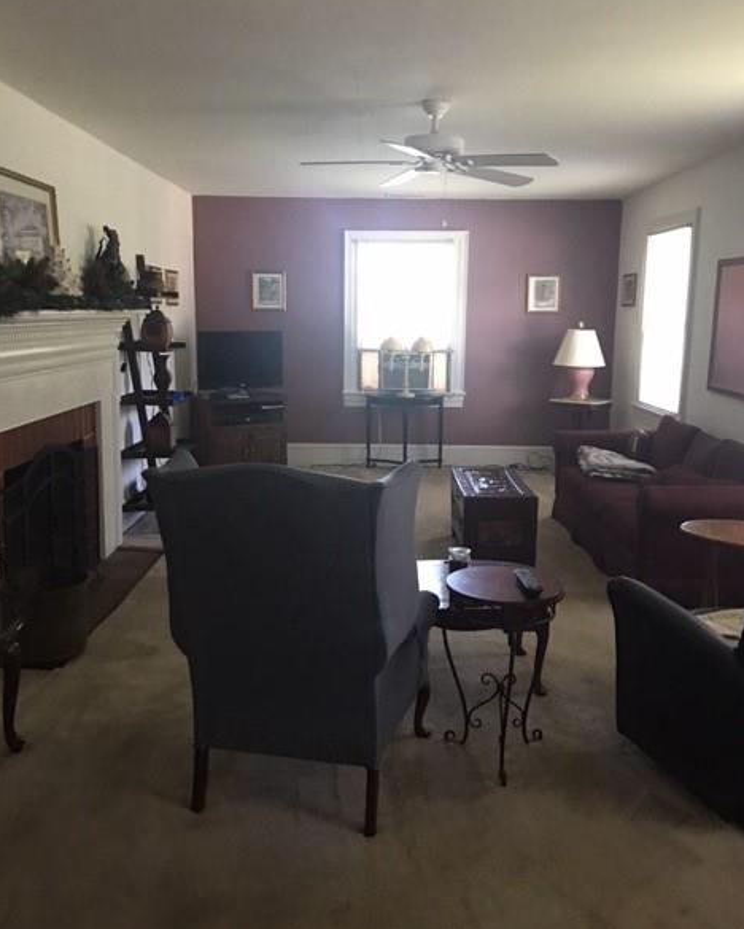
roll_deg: +1.4
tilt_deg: -8.7
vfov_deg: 57.1
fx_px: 852
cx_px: 377
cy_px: 464
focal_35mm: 31
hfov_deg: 47.2
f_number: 2.2
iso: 64
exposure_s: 1/4
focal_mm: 4.15
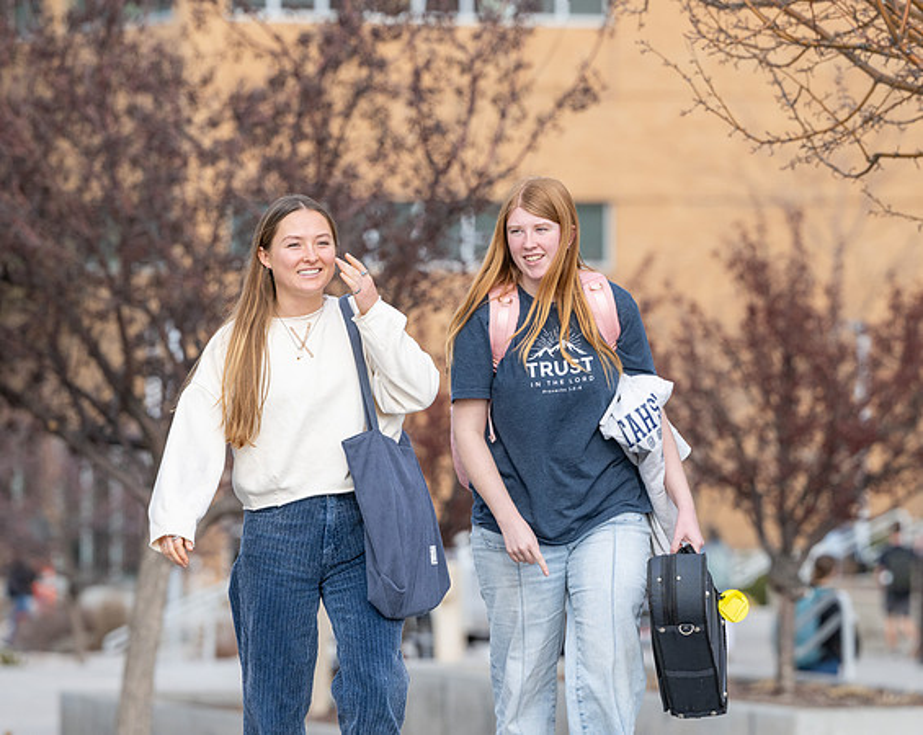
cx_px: 643
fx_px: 7667
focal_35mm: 281
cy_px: 275
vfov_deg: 5.5
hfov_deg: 6.9
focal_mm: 200
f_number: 5
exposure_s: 1/1600
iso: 500
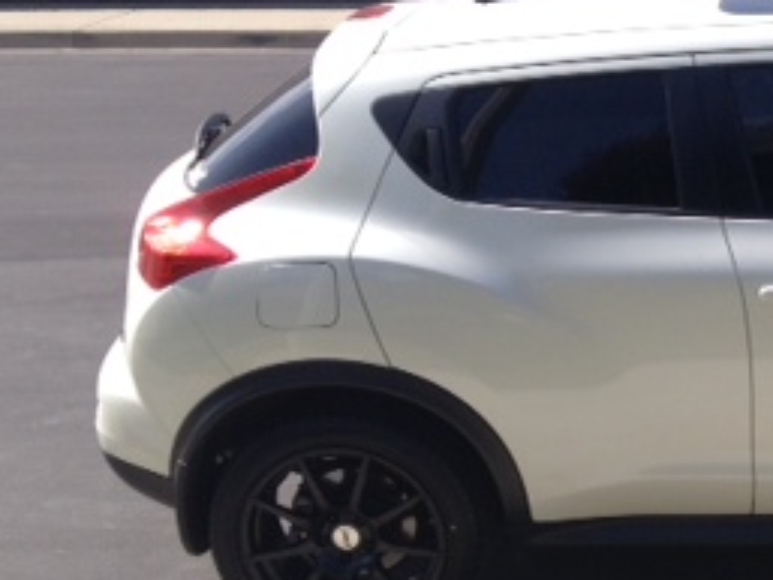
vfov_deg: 17.0
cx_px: 914
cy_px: 349
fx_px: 1944
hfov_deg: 21.0
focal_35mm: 87
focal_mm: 4.28
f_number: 2.4
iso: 50
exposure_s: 1/1175
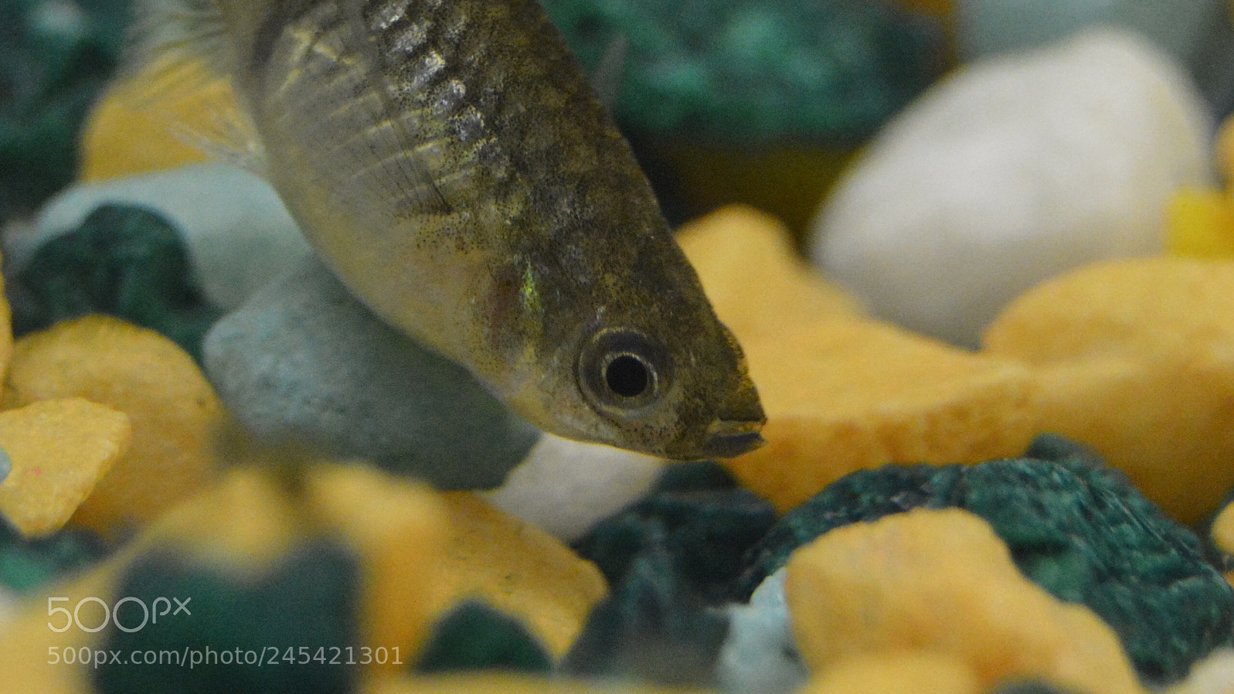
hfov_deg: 24.6
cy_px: 305
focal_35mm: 87
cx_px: 617
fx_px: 2831
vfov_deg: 14.0
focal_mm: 55
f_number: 5.6
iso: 3200
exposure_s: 1/500
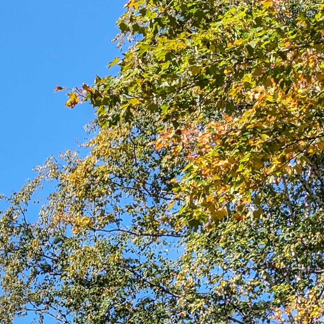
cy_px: 576
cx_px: -58
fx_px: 1874
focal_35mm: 177
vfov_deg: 9.4
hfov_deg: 9.7
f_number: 1.85
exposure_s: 1/999
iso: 48
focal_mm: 6.81
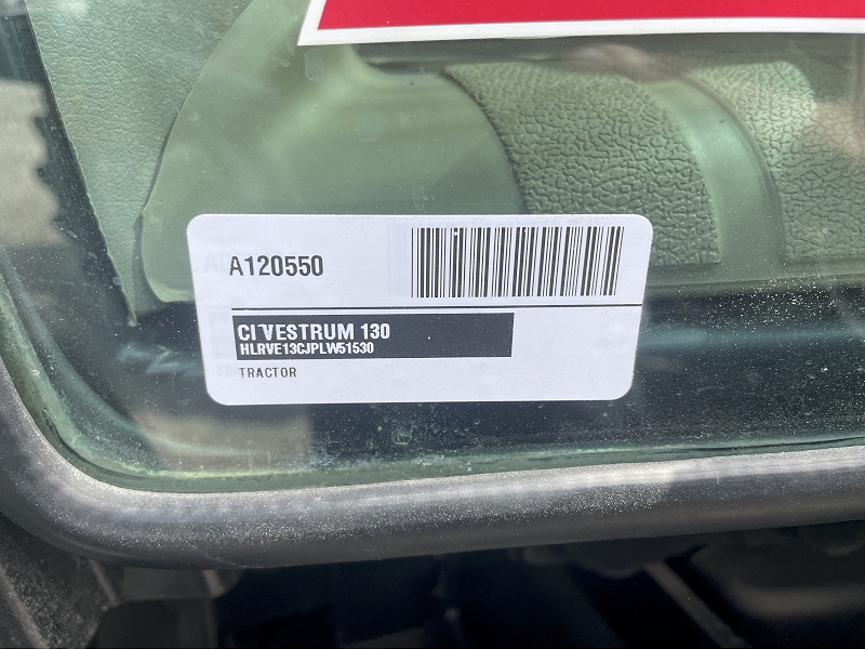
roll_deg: -0.1
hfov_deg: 67.3
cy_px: 324
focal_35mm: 26
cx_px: 432
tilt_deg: -21.4
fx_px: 650
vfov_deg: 53.1
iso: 32
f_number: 1.6
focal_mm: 4.2
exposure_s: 1/779
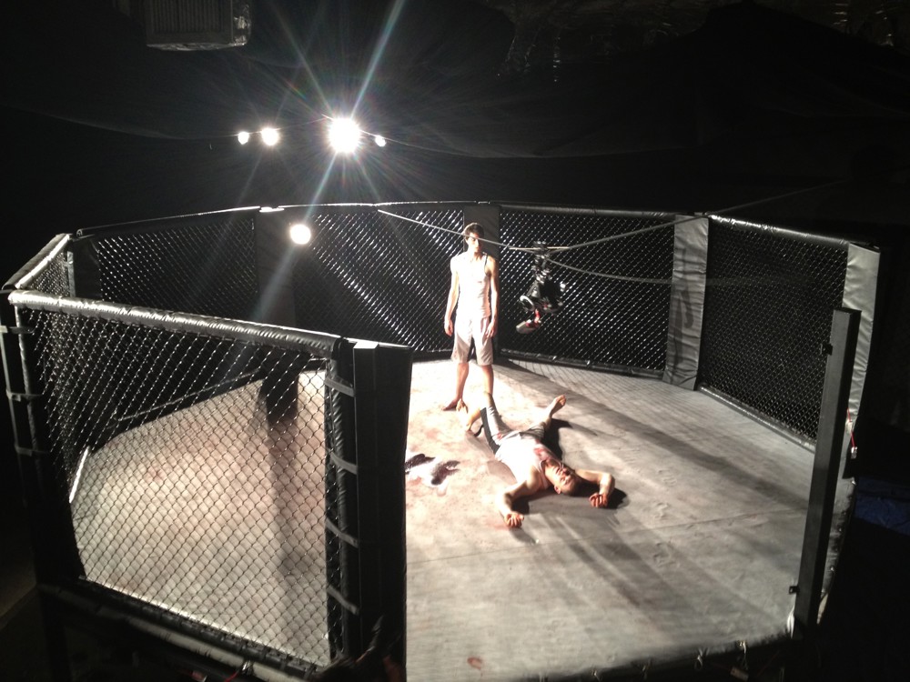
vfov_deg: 40.7
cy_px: 341
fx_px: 920
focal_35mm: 35
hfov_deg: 52.6
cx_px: 455
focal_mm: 4.28
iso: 125
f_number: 2.4
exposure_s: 1/20
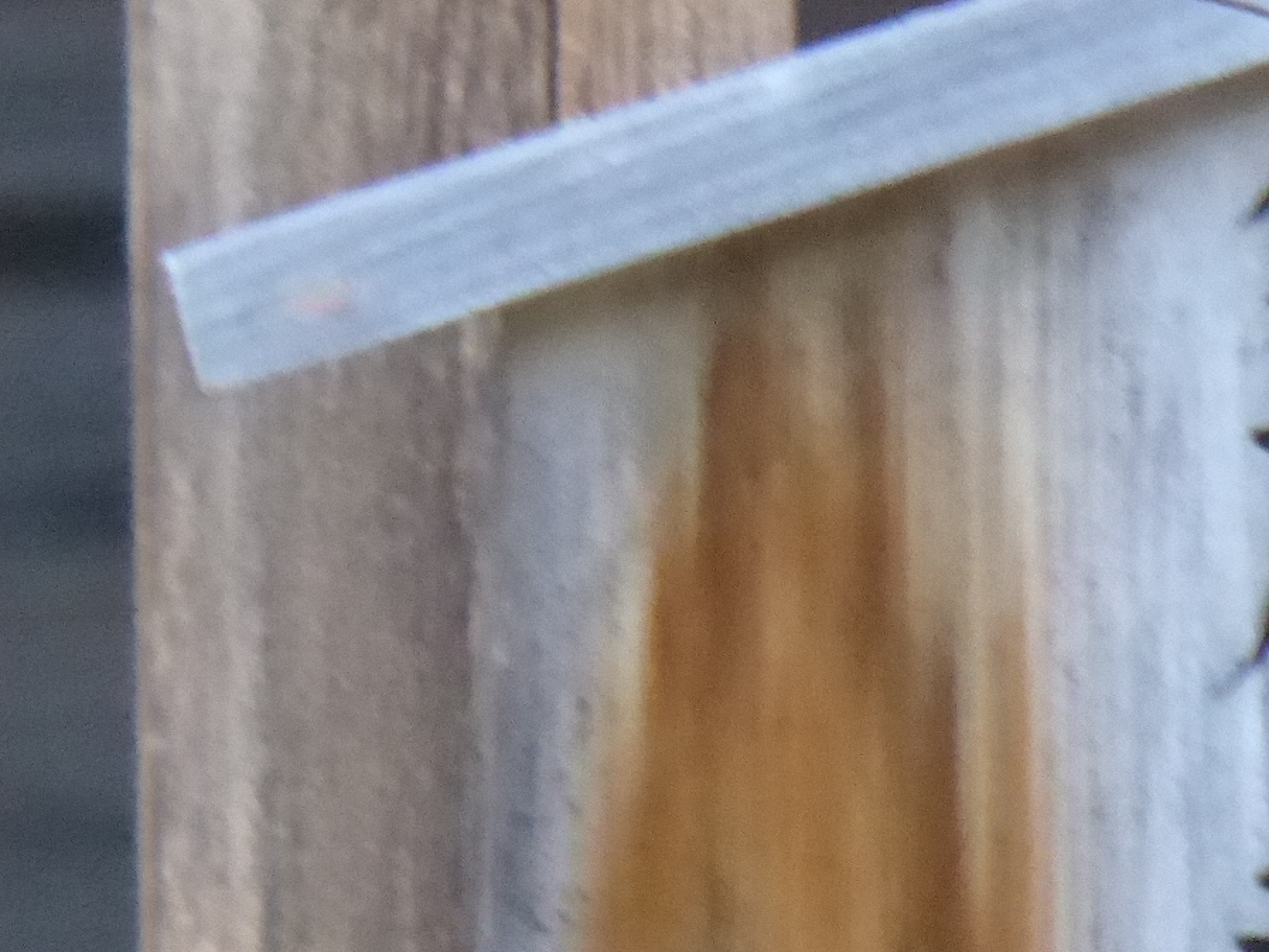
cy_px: 1074
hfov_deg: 0.9
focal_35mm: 2284
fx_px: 83741
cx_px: 876
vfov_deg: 0.7
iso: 1600
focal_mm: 129
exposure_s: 1/320
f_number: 6.4
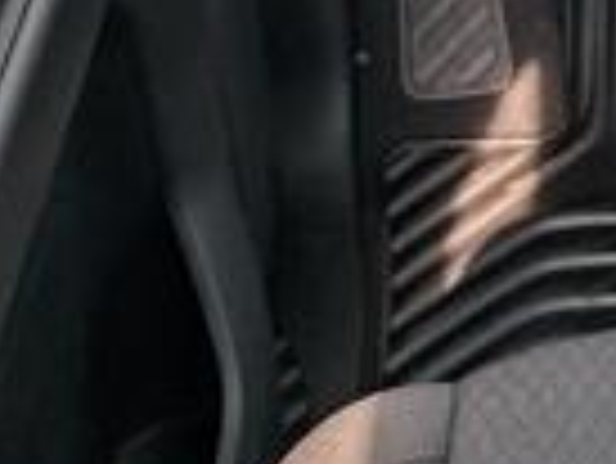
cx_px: 917
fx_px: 1995
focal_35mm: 112
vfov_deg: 12.7
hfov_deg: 16.1
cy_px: -194
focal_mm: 6.9
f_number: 1.68
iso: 22
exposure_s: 1/1000
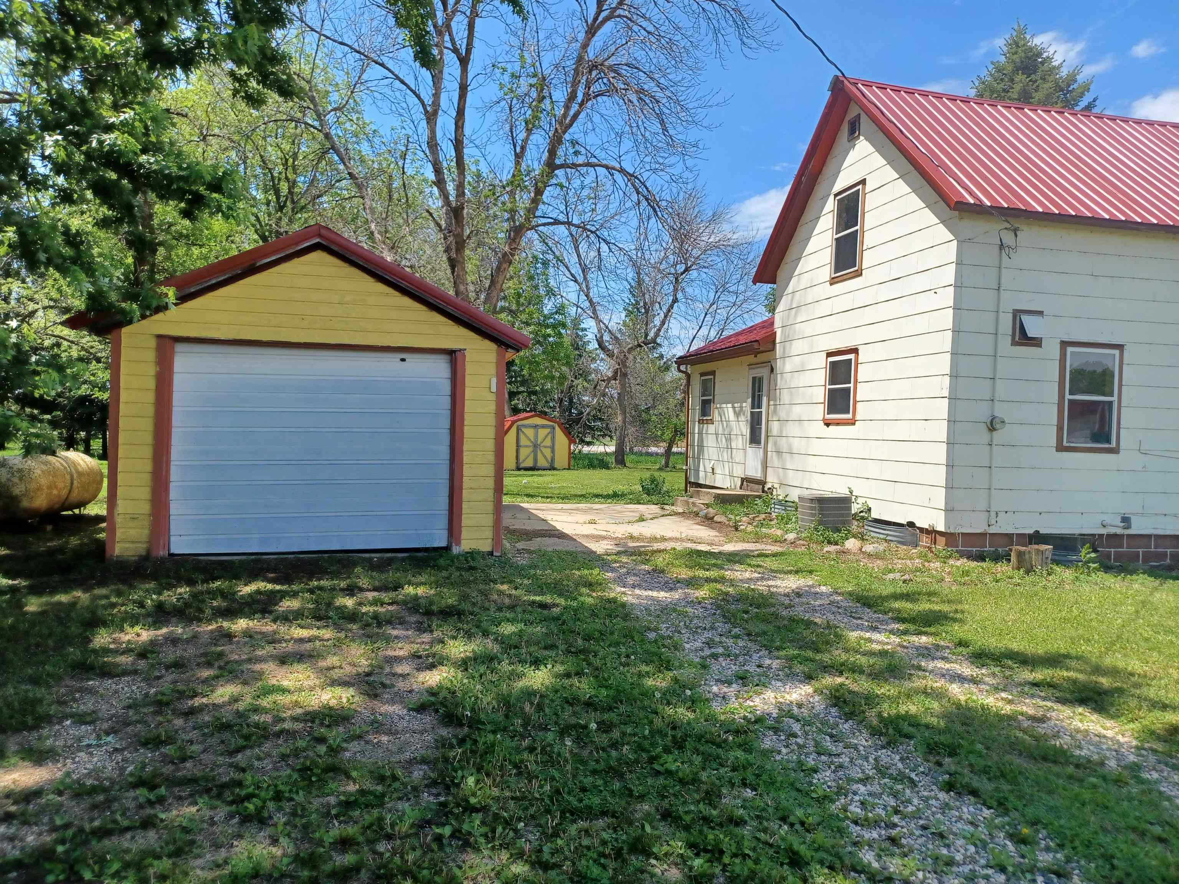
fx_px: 851
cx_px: 590
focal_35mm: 25
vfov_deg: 54.9
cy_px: 442
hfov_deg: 69.4
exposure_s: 1/331
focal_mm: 4.6
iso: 32
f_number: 1.8
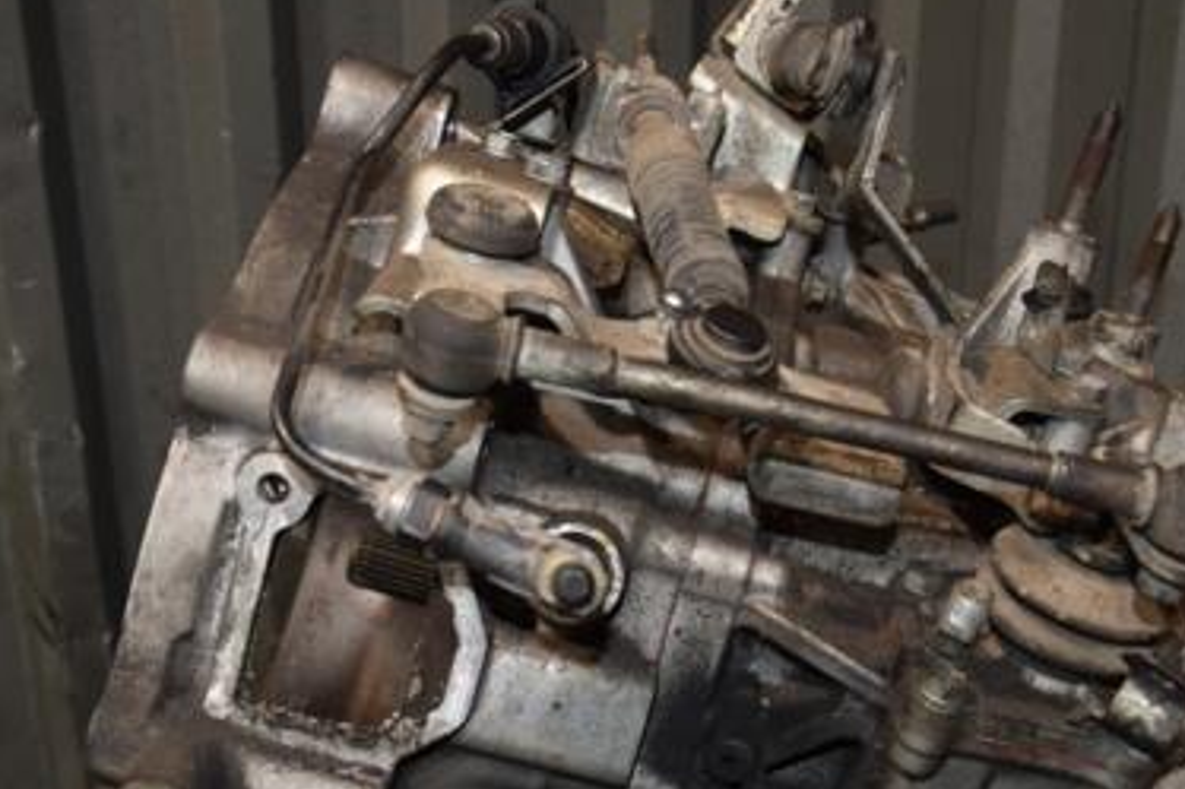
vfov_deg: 25.2
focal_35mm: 53
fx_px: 1744
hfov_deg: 37.4
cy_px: 593
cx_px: 684
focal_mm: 22
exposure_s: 1/60
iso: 800
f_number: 5
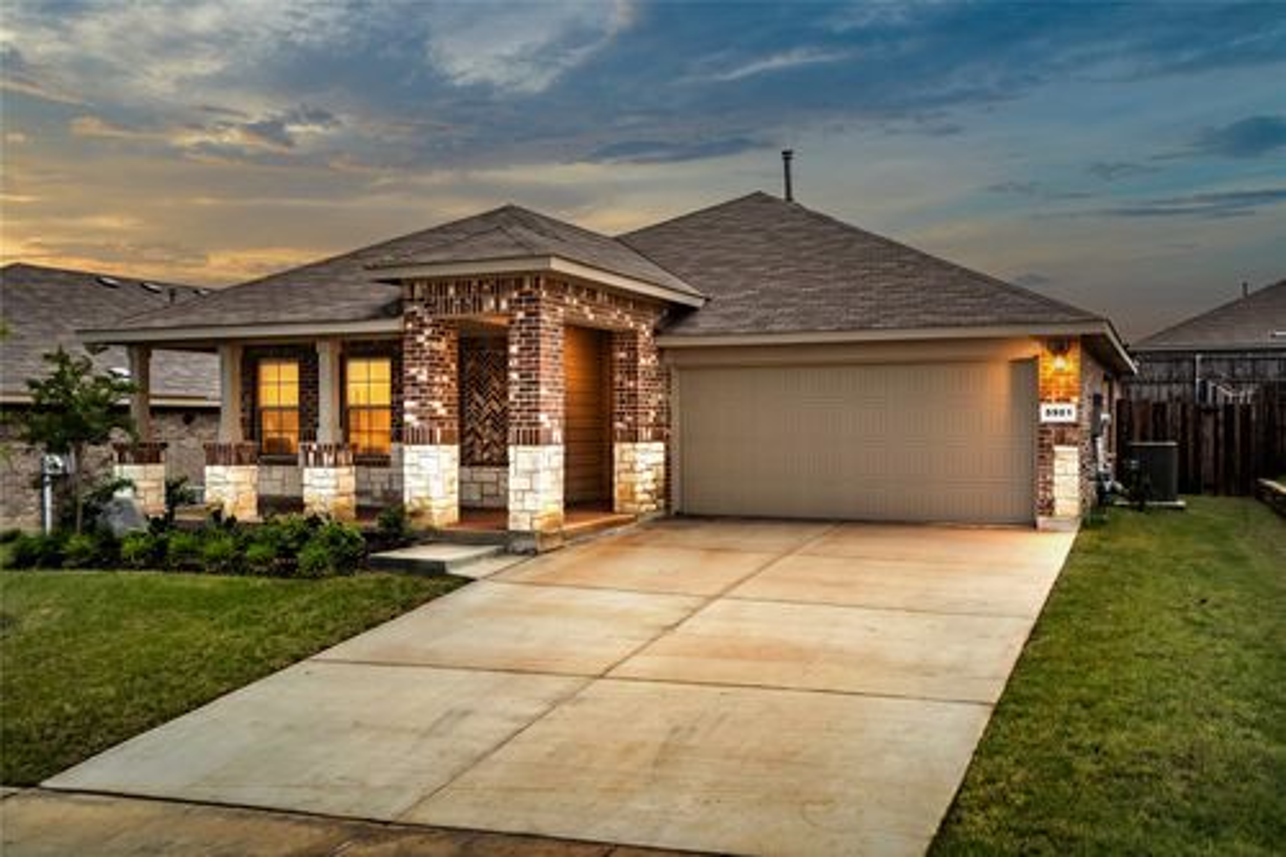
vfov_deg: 39.9
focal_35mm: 33
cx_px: 643
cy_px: 428
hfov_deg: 57.2
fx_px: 1178
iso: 100
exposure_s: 1/250
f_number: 7.1
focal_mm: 33
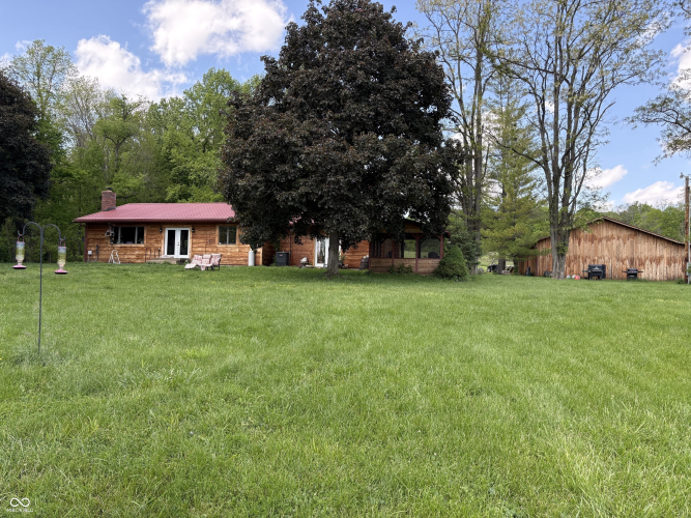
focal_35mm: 26
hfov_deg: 67.3
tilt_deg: +3.4
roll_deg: -0.3
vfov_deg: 53.0
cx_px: 346
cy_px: 259
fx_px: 519
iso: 64
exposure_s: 1/647
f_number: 1.6
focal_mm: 5.96
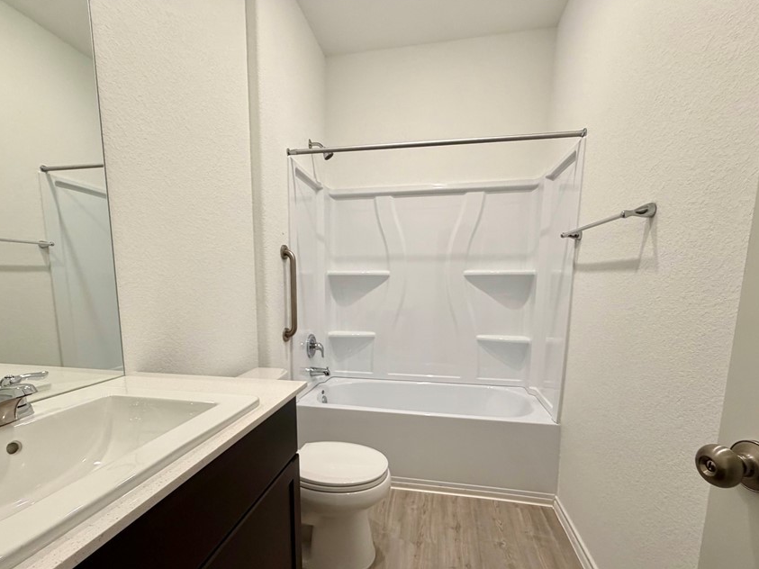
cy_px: 339
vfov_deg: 74.0
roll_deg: +0.5
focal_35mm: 17
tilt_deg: -8.9
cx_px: 366
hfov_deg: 91.0
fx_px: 373
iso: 200
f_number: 2.2
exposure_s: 1/120
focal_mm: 2.22
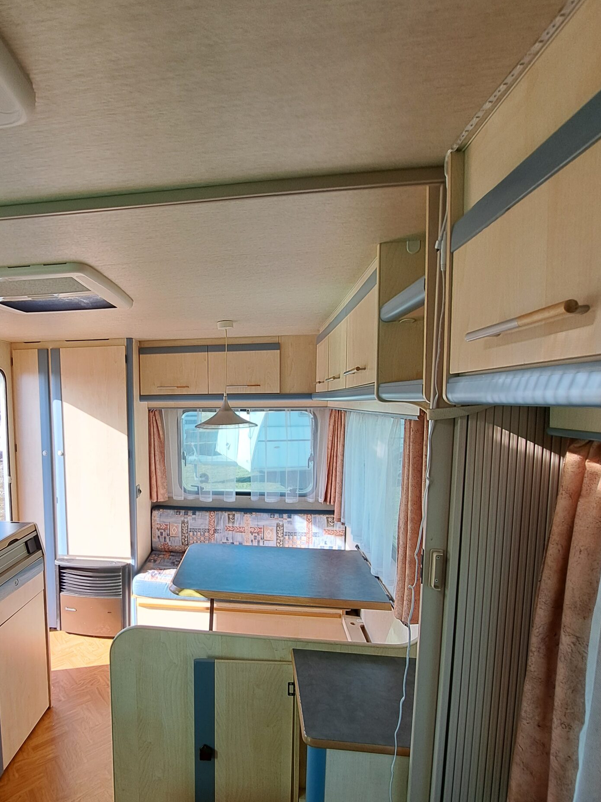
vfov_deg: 87.1
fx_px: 417
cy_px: 462
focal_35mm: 18
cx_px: 194
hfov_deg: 69.3
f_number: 2.2
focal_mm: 1.74
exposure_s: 1/138
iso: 50
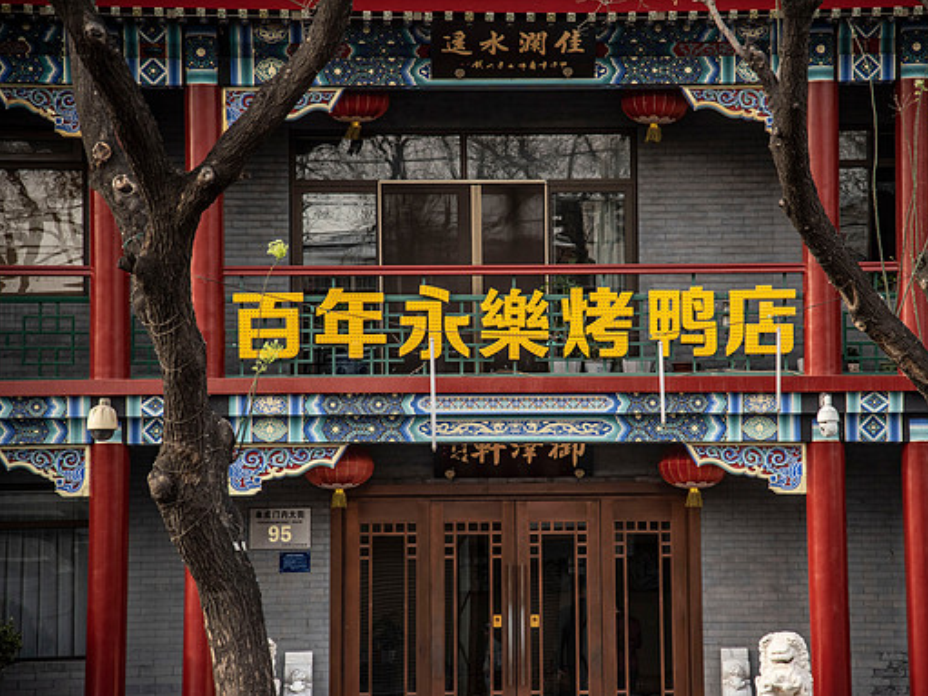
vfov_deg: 11.3
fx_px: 3511
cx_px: 521
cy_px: 346
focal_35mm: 131
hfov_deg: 15.1
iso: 500
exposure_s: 1/800
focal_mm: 120
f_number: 4
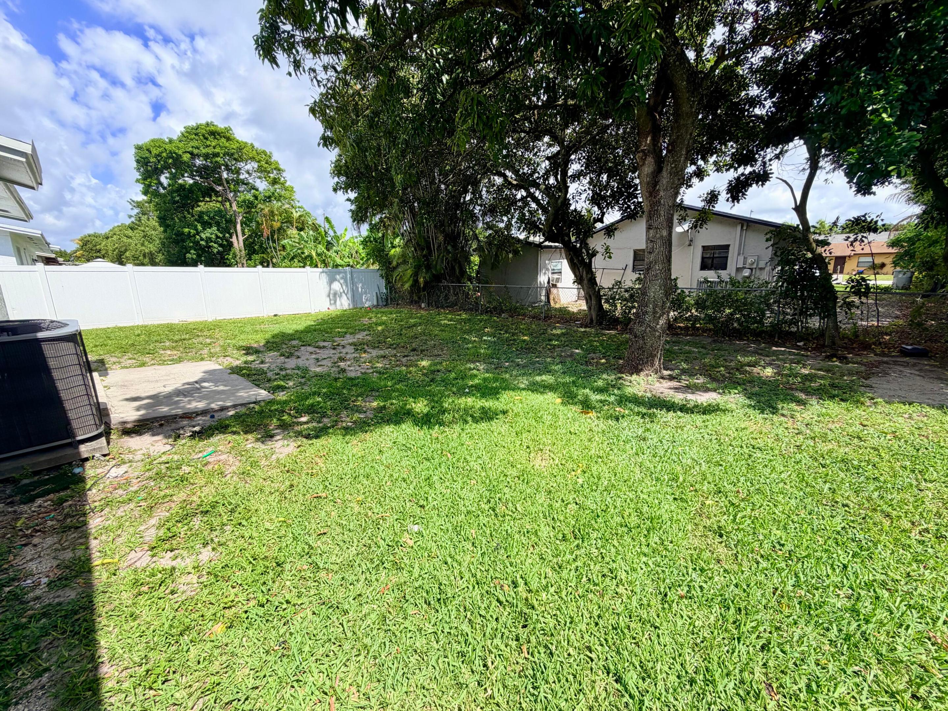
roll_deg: +0.8
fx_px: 383
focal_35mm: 14
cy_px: 356
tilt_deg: -12.5
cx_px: 474
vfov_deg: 85.7
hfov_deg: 102.1
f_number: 2.2
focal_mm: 2.22
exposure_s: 1/770
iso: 32
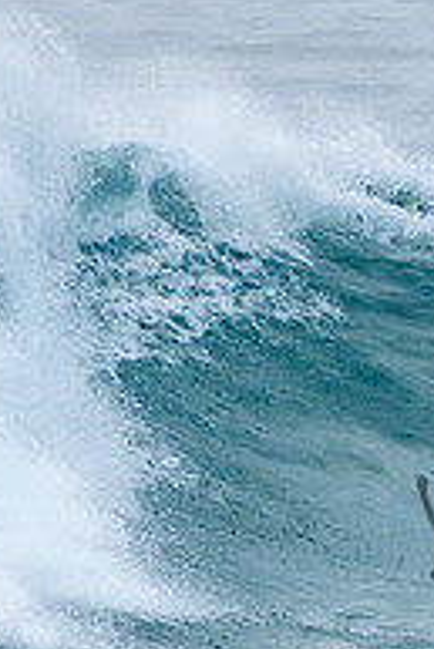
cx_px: 1124
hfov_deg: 0.8
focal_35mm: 1652
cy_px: 439
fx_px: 29818
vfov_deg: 1.2
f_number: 5.6
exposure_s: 1/1250
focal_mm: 400
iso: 500
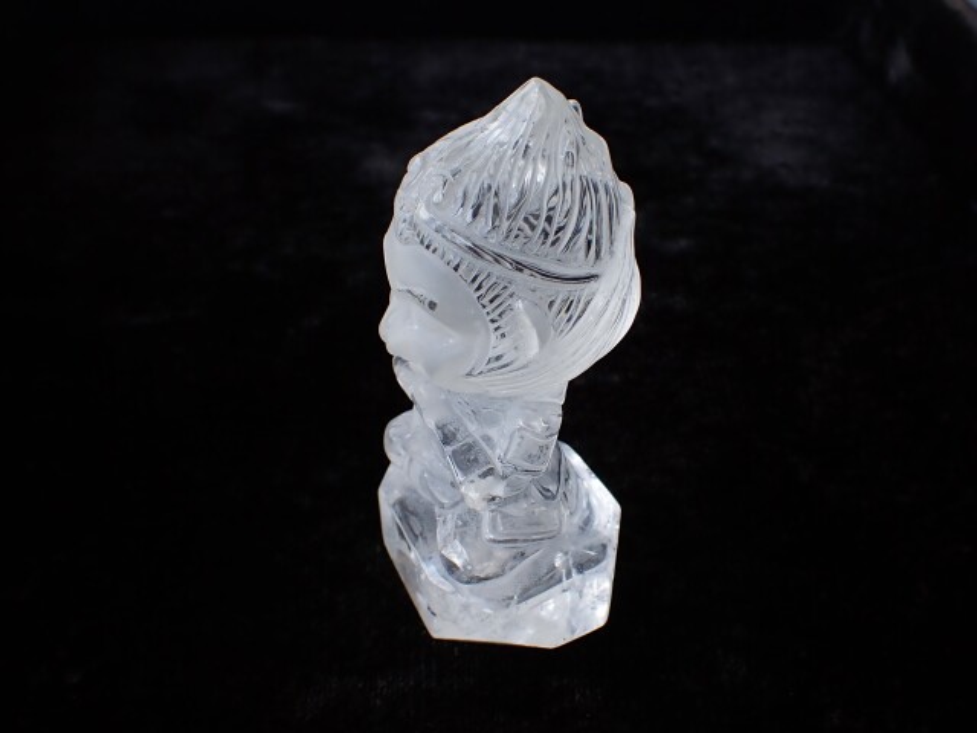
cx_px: 488
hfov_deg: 60.0
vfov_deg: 46.8
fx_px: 847
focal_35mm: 30
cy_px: 366
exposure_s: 1/125
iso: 100
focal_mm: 5.4
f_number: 3.2
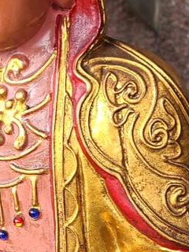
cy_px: 212
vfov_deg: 15.0
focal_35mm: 130
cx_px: 4
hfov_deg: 11.3
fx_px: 946
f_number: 1.8
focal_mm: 5.4
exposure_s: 1/130
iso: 40
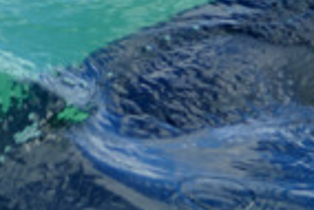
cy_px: 59
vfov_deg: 5.2
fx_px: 2331
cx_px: 139
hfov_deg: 7.7
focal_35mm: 267
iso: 125
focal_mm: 22.94
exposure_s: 1/200
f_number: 3.6
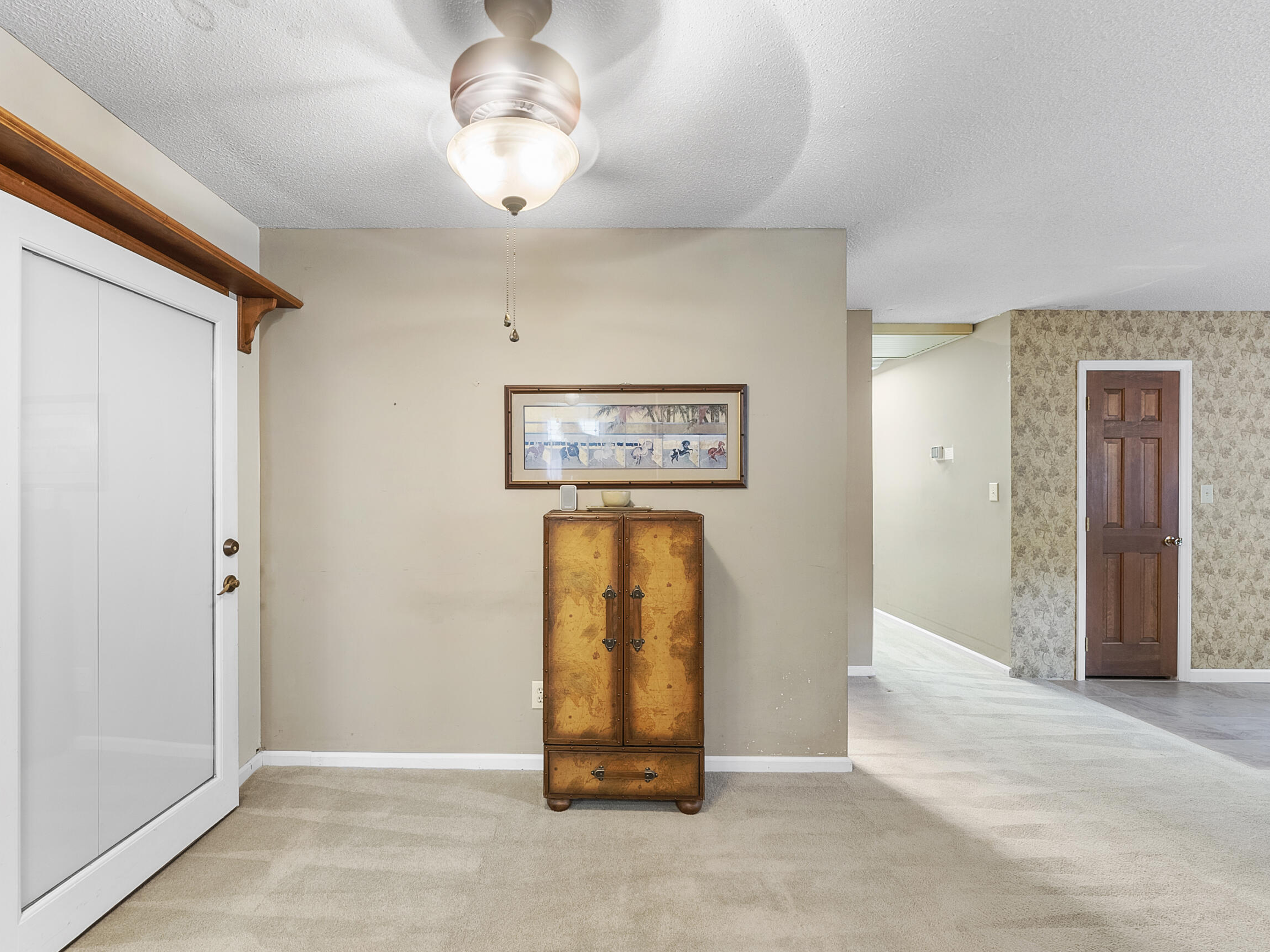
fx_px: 550
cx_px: 575
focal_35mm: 15
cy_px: 472
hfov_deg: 97.9
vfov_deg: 81.7
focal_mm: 12
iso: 400
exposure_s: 1.3
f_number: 7.1
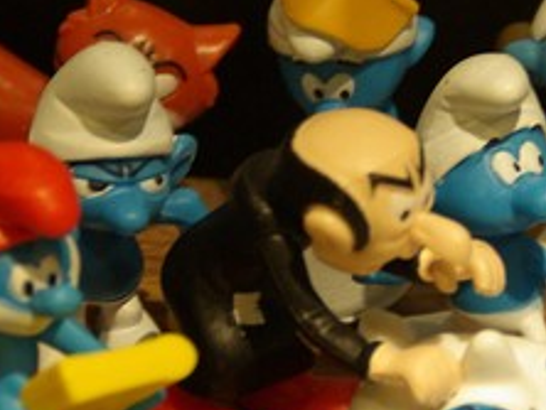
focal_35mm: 405
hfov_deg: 4.9
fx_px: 6395
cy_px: 161
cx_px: 391
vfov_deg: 3.7
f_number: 5.6
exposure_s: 1/10
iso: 400
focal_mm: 78
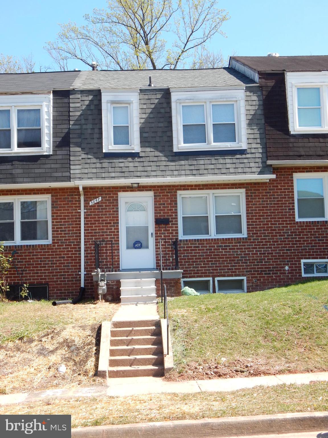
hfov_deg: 27.0
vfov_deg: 35.5
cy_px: 219
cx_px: 164
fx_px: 682
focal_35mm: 54
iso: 125
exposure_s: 1/500
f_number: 3.8
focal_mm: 9.7
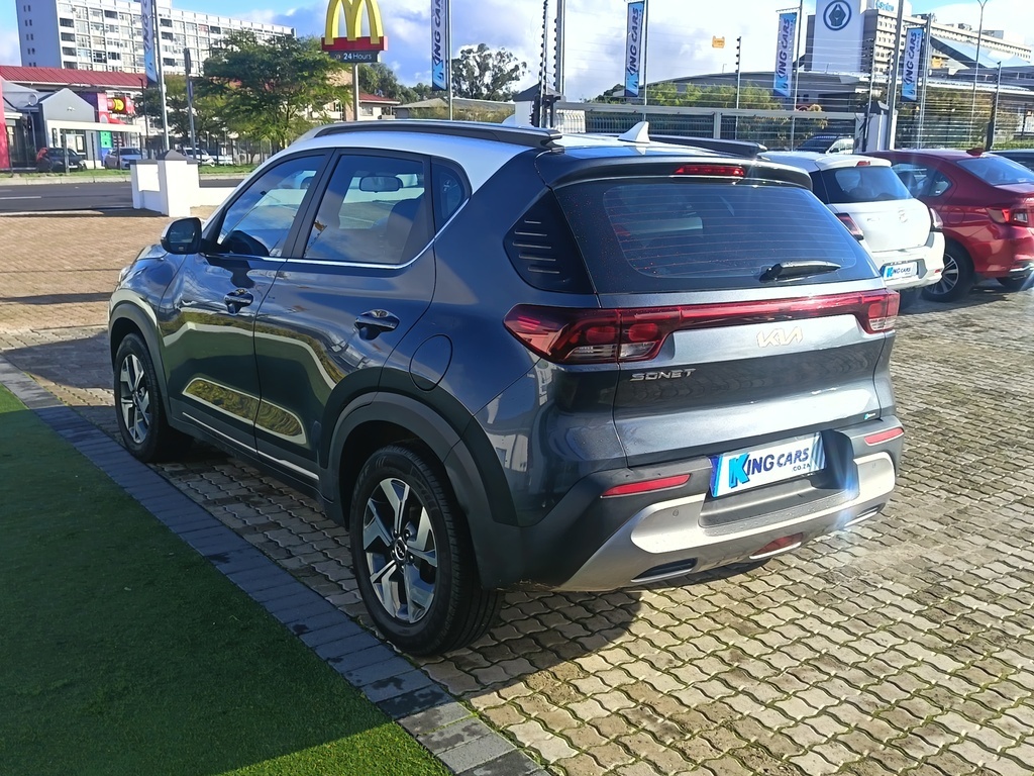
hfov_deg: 54.0
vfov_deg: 41.8
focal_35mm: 34
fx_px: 1016
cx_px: 517
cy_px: 388
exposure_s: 1/417
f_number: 1.75
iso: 100
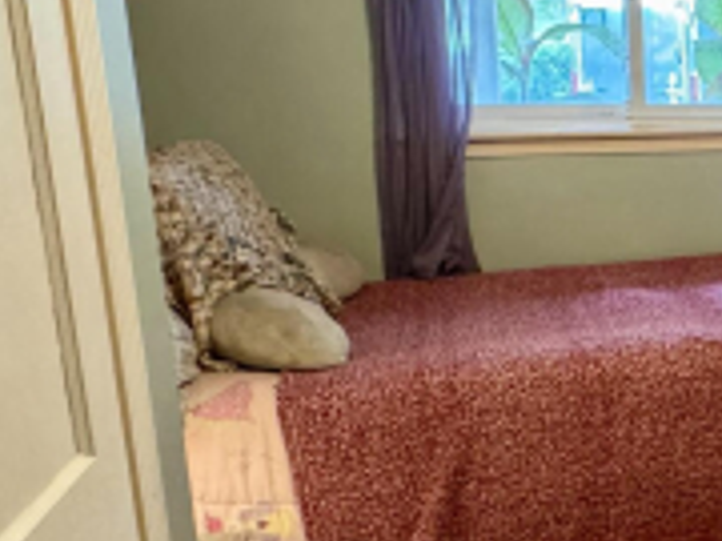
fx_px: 1085
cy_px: 236
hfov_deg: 29.0
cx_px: 965
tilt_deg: -10.5
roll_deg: -2.0
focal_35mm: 52
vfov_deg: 28.0
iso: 800
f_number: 2.2
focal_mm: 2.22
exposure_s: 1/60
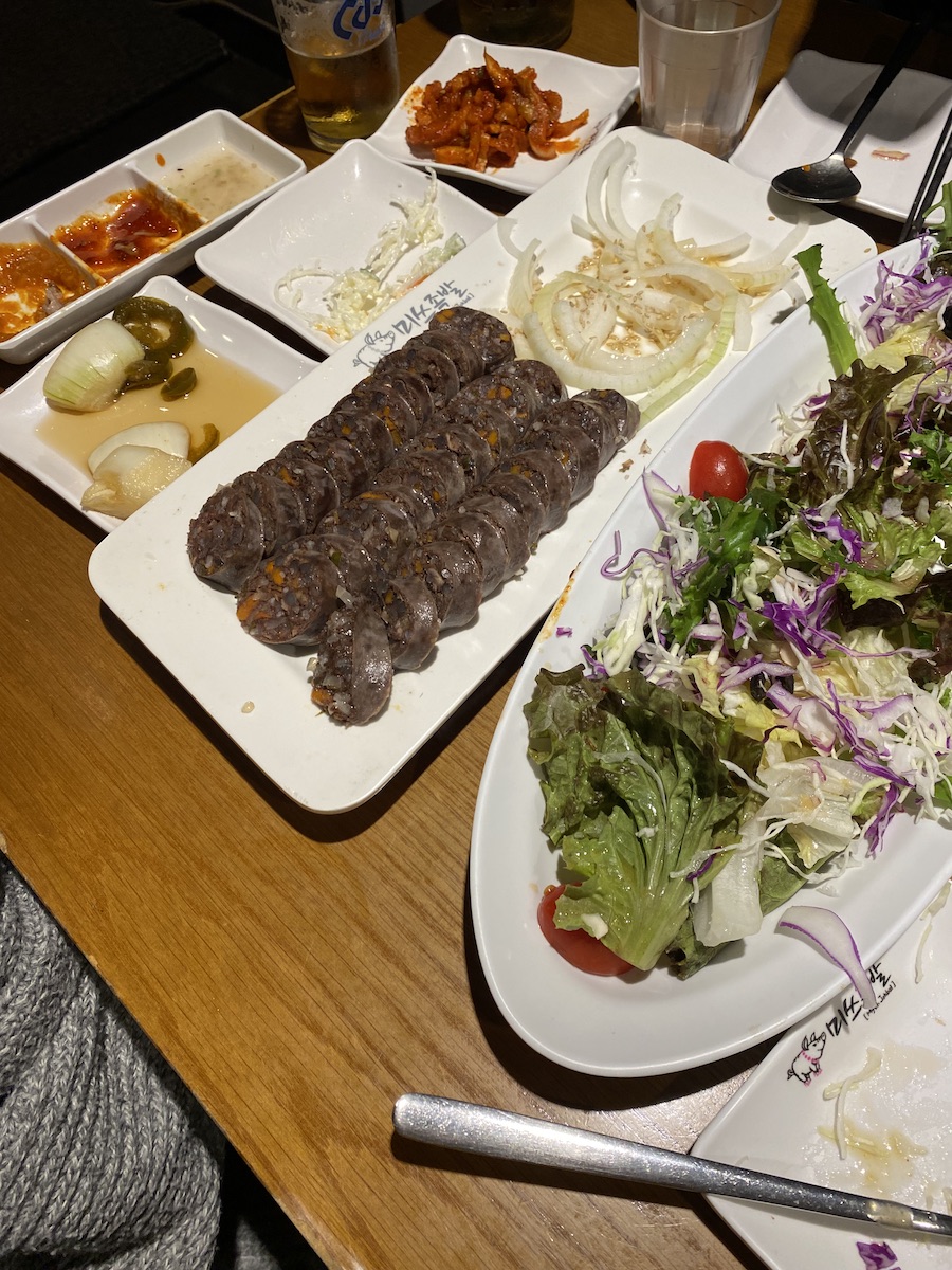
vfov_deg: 67.3
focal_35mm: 26
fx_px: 953
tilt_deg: -56.6
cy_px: 635
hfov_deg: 53.1
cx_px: 476
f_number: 1.8
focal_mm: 4.25
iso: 125
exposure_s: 1/120
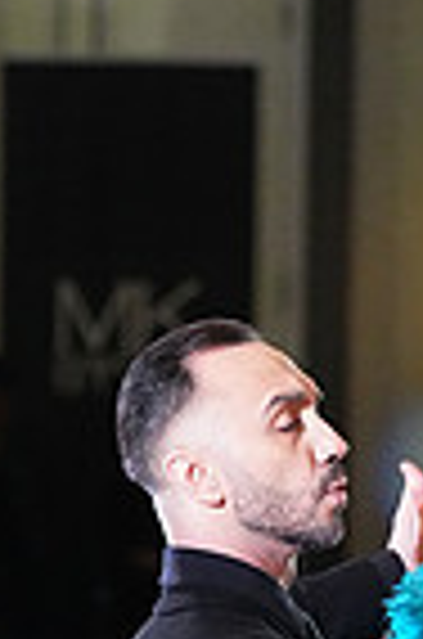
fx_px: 9794
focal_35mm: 553
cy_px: 1017
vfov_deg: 3.7
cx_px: 592
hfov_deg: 2.5
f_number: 4.5
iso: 8000
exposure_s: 1/400
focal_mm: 135
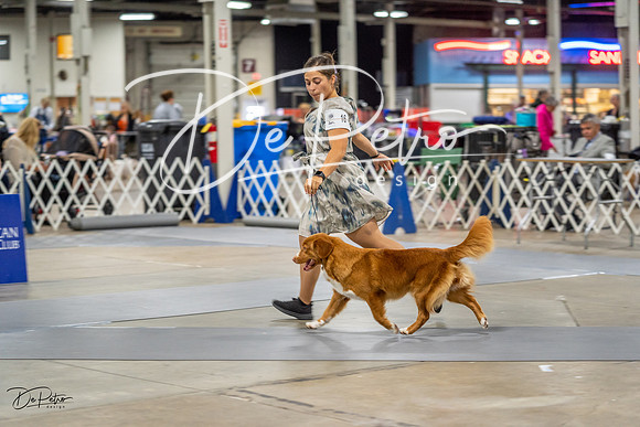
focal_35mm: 90
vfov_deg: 15.2
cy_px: 214
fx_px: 1600
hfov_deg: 22.6
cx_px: 320
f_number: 2.8
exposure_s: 1/160
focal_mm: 90
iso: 2000
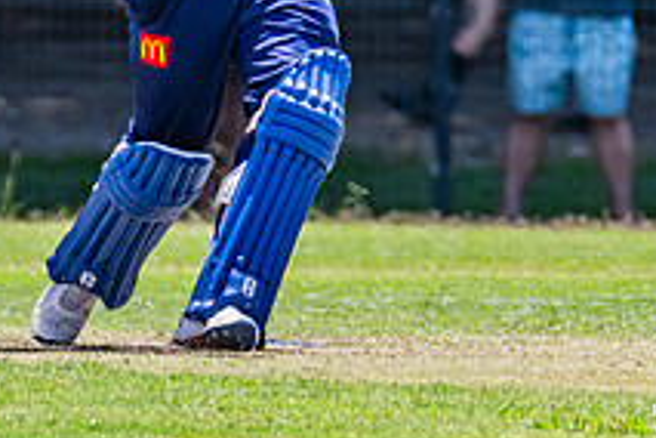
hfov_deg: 0.9
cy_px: -8
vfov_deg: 0.6
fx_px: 41179
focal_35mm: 2260
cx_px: 116
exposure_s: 1/1000
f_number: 10
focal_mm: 600
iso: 800
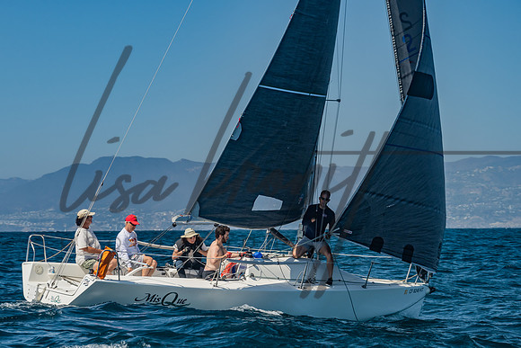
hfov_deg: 15.5
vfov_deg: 10.3
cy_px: 216
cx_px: 251
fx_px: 1919
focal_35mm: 133
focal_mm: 101
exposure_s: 1/640
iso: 160
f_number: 6.3
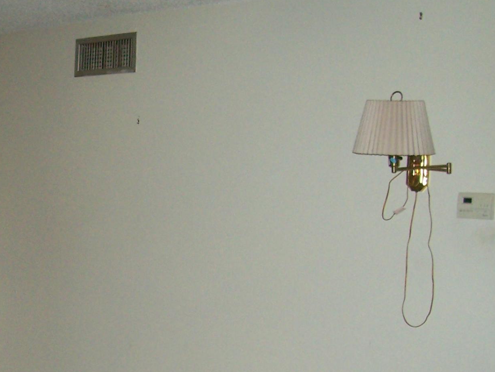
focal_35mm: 83
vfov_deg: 17.6
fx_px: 1187
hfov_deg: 22.5
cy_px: 308
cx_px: -13
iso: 160
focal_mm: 5.6
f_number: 2.7
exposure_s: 1/60
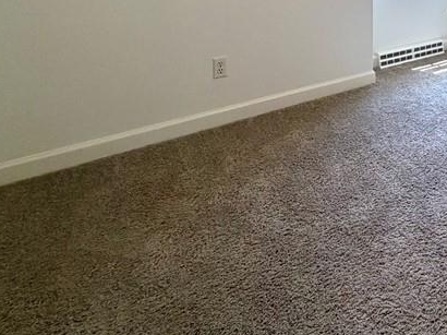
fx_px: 452
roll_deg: +0.2
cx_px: 458
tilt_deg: -2.0
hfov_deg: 44.0
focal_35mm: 35
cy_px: -61
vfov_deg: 33.5
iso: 160
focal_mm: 2.22
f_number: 2.2
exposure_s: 1/120
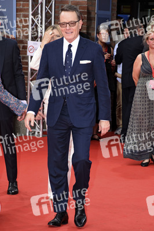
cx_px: 77
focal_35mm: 135
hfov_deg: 10.1
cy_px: 116
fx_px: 868
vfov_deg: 15.2
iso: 200
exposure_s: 1/160
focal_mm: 90
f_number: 7.1
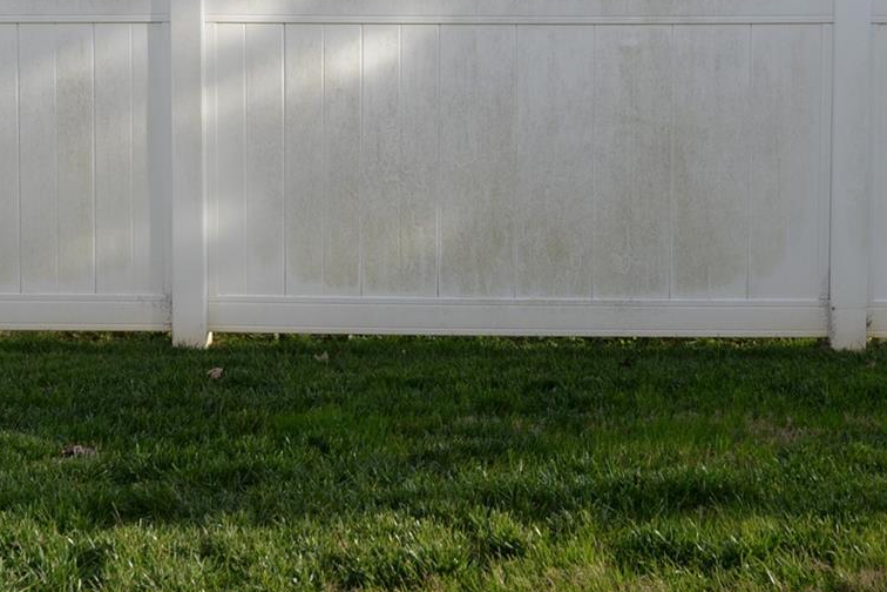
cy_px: 165
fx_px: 1601
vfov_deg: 20.8
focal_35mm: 65
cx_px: 472
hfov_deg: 31.0
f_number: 8
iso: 200
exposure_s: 1/250
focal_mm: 24
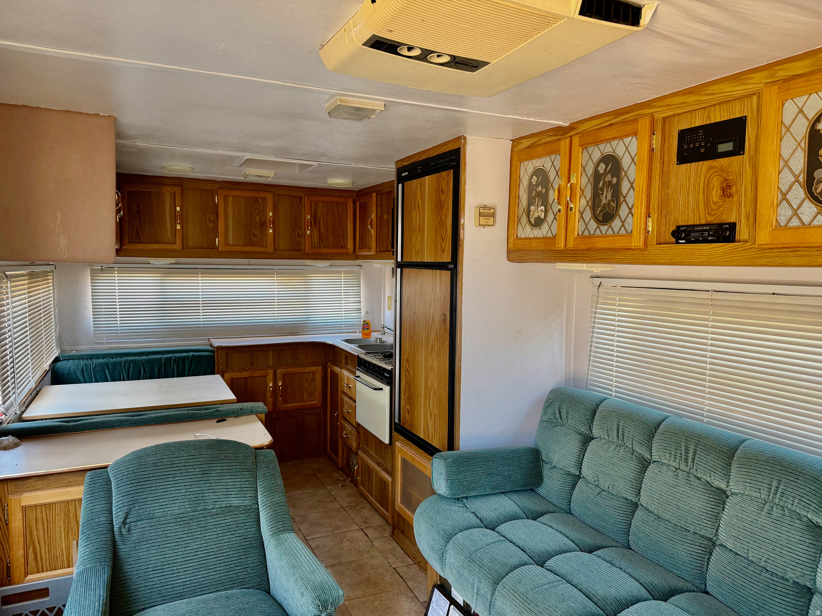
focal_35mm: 24
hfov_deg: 71.6
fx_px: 570
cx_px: 411
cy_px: 308
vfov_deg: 56.8
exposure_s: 1/109
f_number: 1.78
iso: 200
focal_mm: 6.76
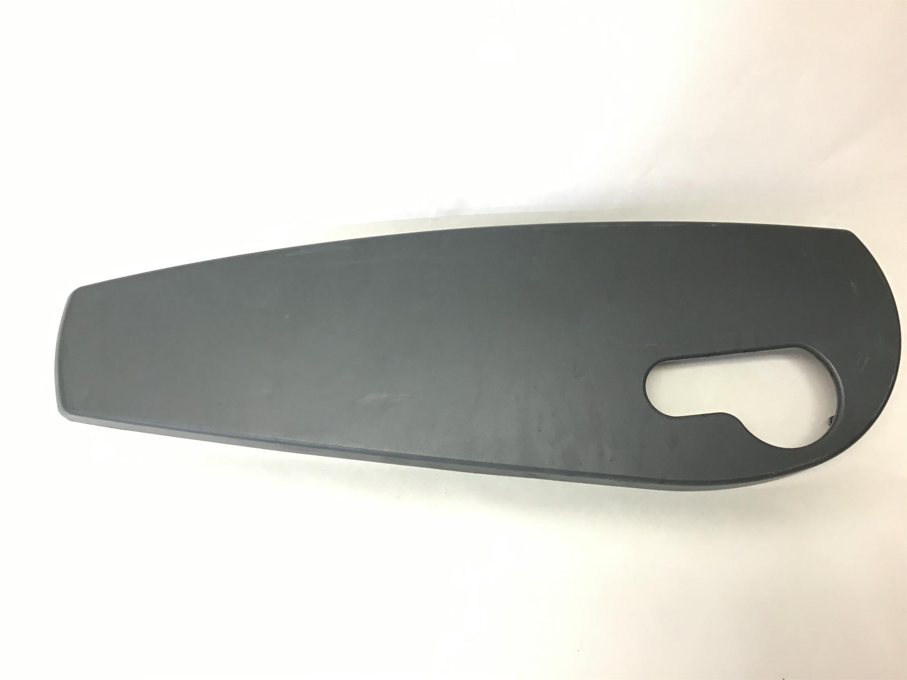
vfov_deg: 45.4
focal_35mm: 31
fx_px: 812
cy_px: 340
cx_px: 454
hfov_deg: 58.4
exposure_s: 1/30
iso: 64
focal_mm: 3.3
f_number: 2.4
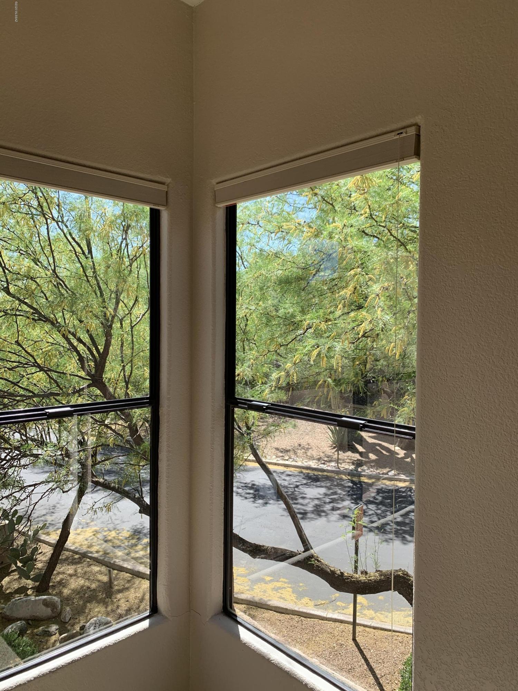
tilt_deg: +0.0
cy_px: 346
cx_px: 259
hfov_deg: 53.1
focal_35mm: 26
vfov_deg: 67.3
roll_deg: -0.6
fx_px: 519
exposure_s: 1/583
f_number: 1.8
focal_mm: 4.25
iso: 25
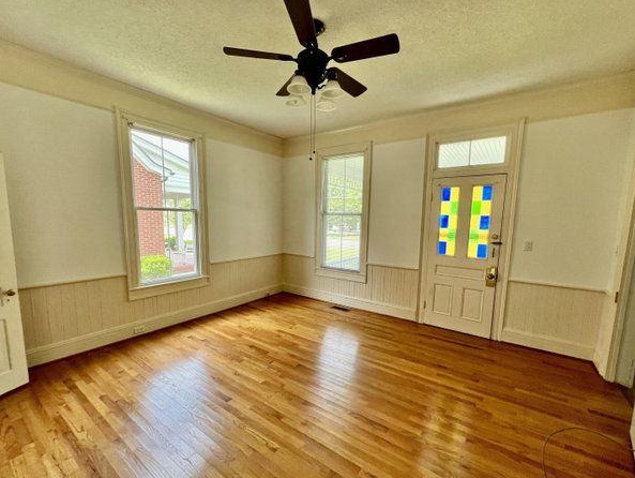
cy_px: 255
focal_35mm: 14
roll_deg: -2.7
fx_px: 257
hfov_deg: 101.9
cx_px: 334
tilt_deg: -9.0
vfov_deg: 85.7
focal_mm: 1.57
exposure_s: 1/99
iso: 80
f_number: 1.8
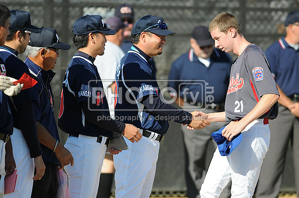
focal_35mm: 450
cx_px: 150
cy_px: 99
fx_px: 3732
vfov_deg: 3.0
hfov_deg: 4.6
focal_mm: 300
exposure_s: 1/1250
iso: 200
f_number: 4
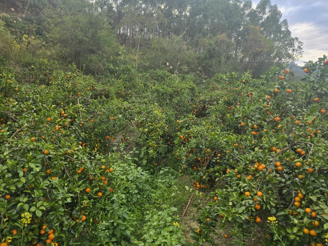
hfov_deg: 73.9
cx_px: 164
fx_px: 218
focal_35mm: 23
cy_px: 123
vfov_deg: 58.9
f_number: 1.7
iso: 25
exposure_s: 1/180
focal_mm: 6.3
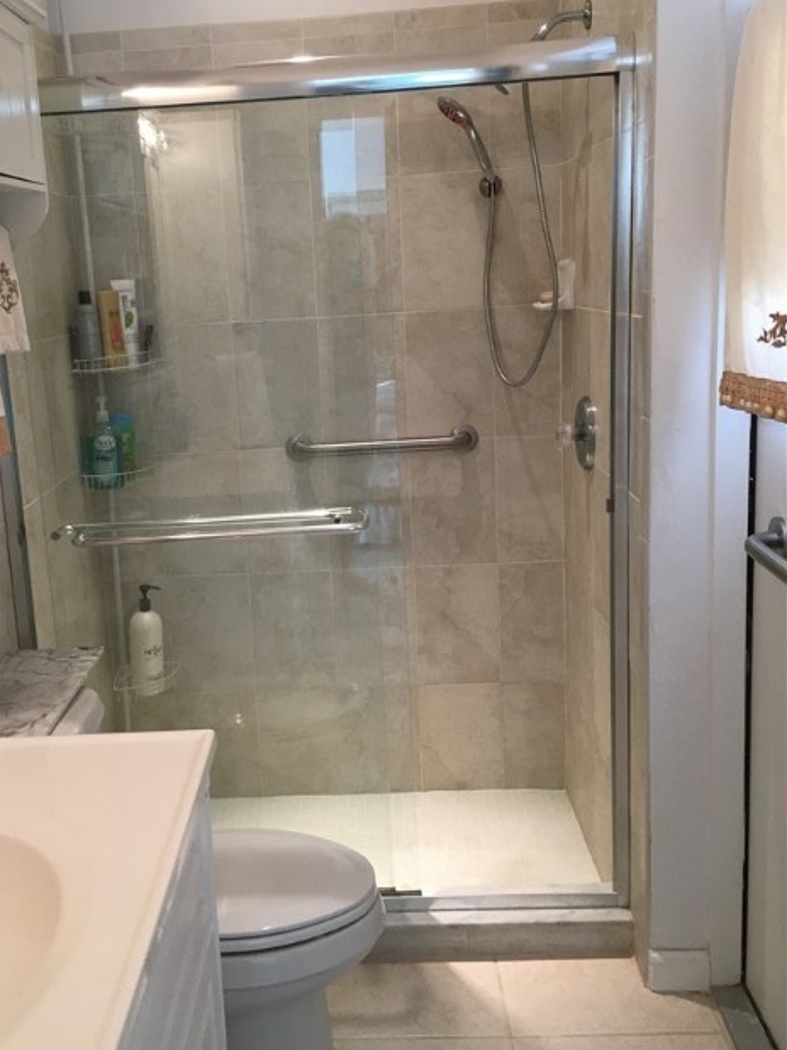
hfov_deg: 39.4
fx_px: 1092
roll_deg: +1.8
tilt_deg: -12.5
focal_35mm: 36
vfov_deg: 51.3
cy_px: 490
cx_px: 300
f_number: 2.2
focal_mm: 4.15
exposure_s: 1/30
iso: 40
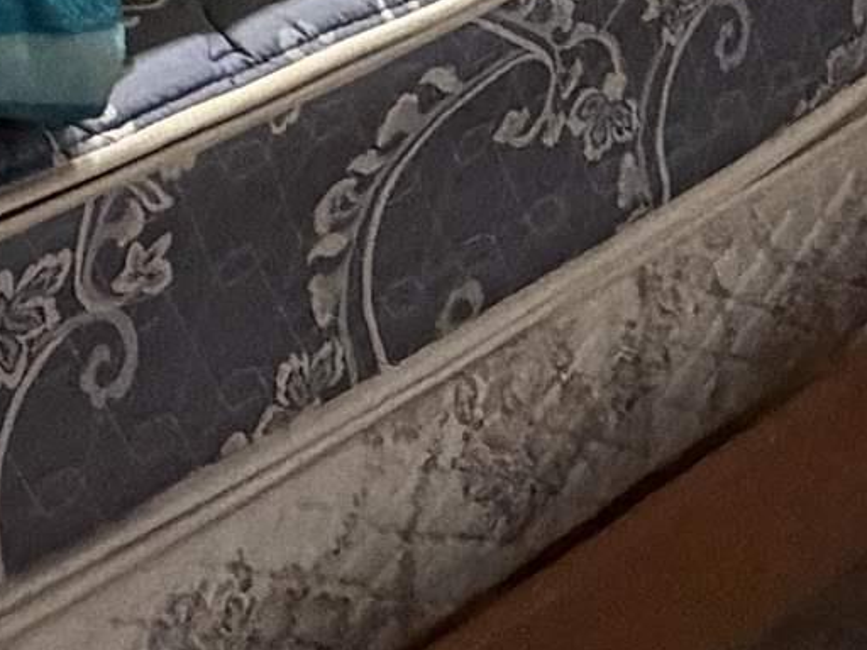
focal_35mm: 84
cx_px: -80
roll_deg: -0.4
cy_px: -1024
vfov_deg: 12.6
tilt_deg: -3.5
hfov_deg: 22.1
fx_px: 2104
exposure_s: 1/60
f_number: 2.2
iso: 640
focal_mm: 2.22
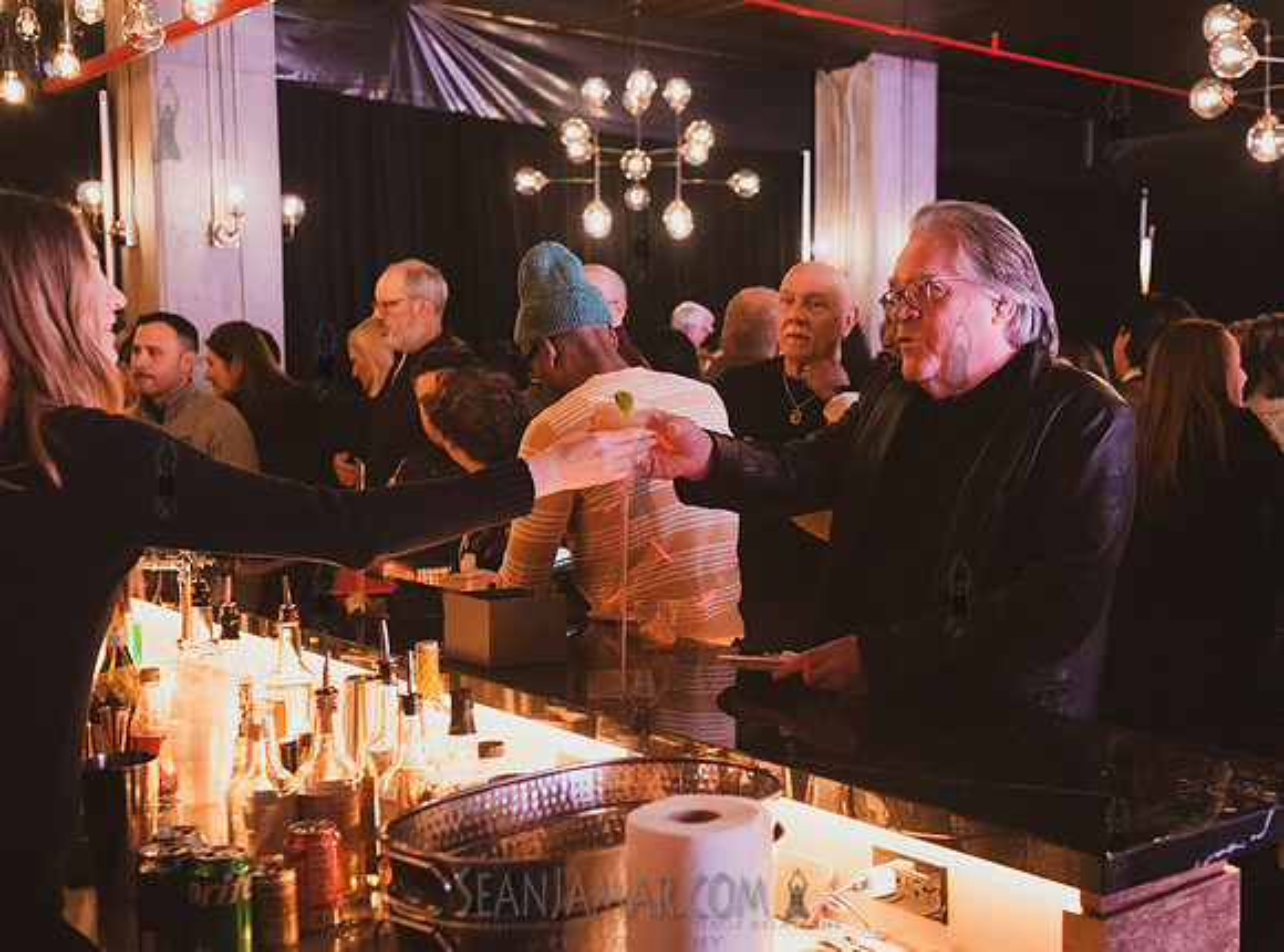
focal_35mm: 41
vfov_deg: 34.5
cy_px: 525
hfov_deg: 45.2
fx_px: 1531
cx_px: 787
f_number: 3.5
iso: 8000
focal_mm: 35
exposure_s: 1/125
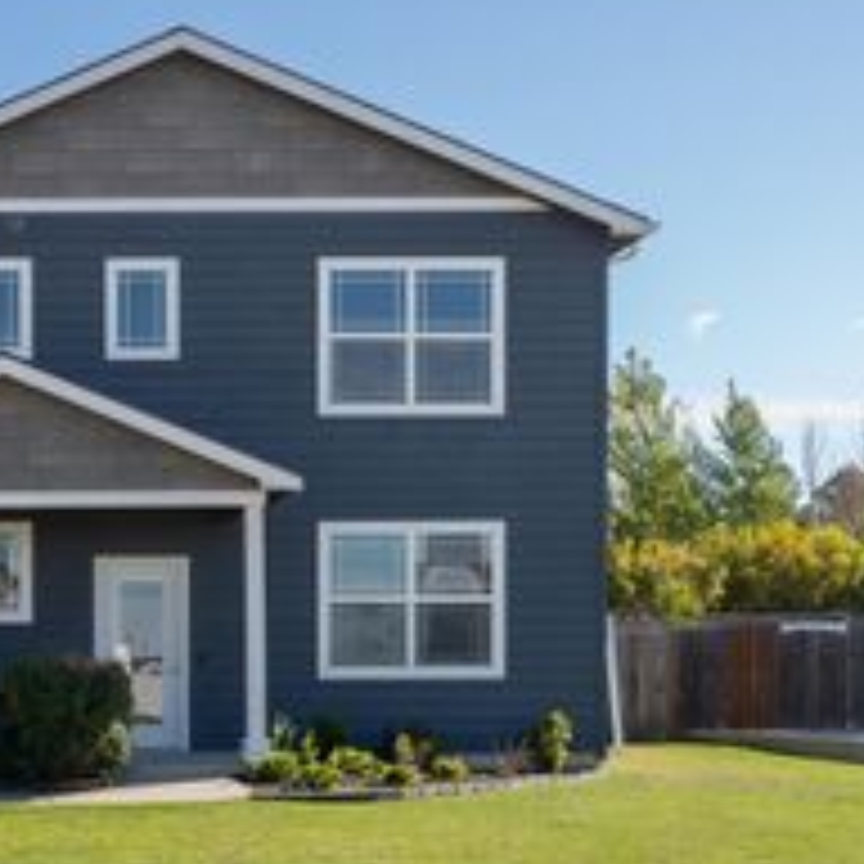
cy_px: 701
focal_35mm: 61
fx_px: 1723
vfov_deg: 27.5
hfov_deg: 25.7
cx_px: -131
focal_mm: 27
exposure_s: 1/80
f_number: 9
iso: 160
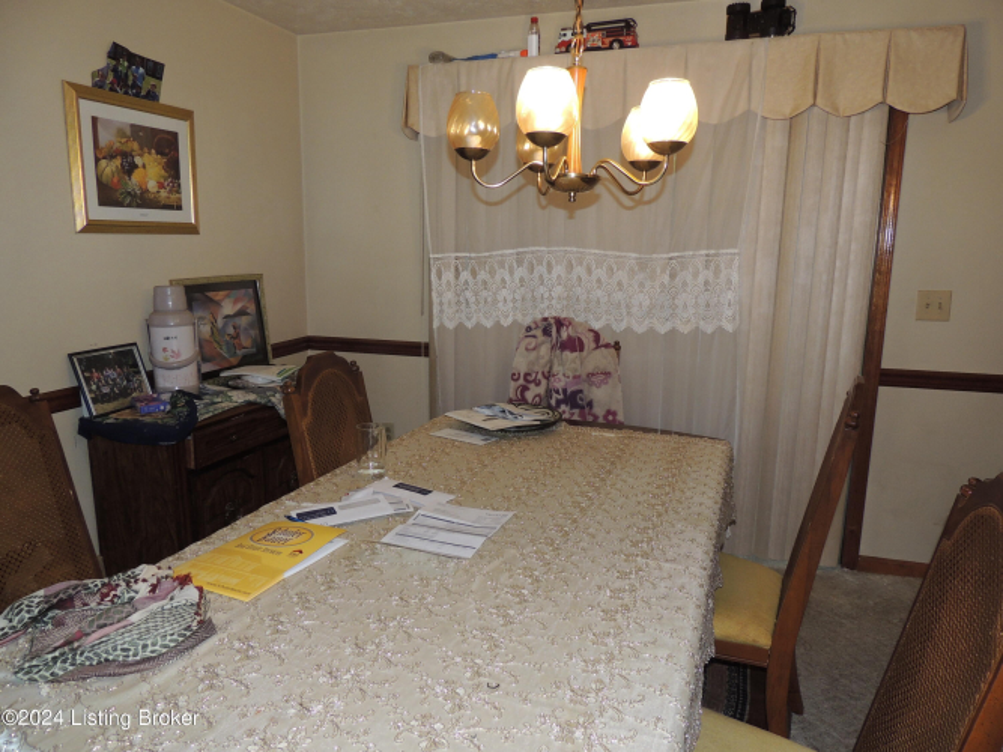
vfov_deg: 56.8
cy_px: 376
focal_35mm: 24
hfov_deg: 71.6
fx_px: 695
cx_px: 502
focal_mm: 4.3
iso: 200
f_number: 3
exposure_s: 1/30
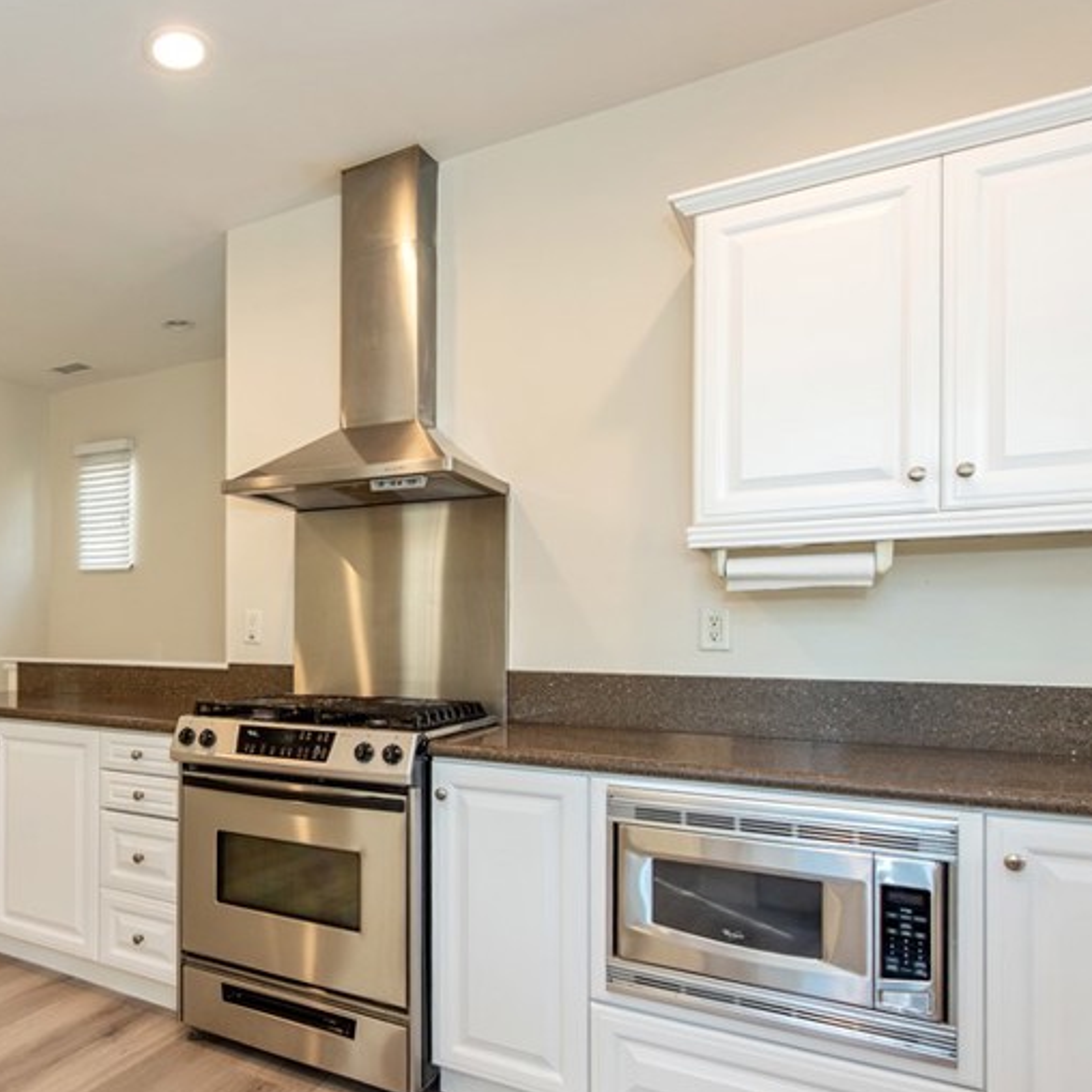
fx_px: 857
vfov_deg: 64.6
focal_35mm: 24
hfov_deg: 60.2
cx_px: 230
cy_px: 637
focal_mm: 14
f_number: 5
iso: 800
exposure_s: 1/100
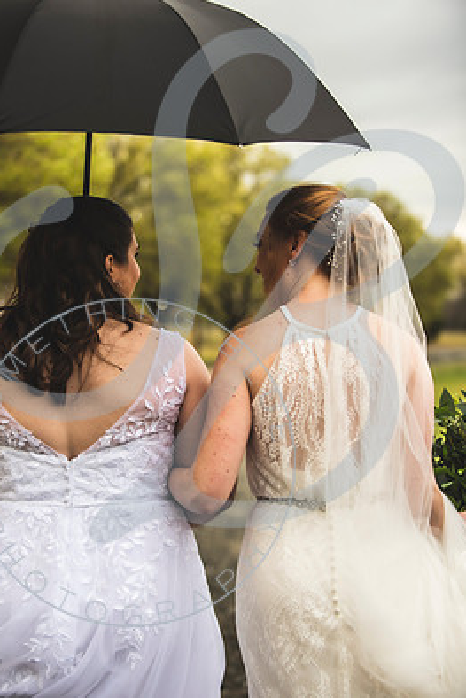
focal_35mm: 80
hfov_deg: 17.1
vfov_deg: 25.3
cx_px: 211
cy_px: 328
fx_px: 1552
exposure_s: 1/250
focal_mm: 70
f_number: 2.8
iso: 100
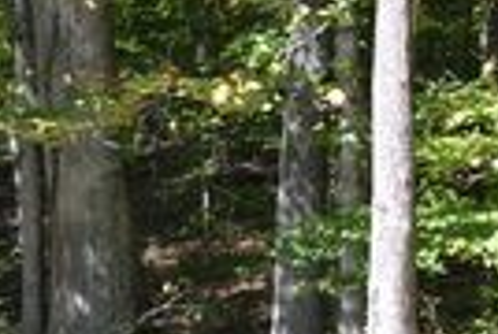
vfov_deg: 9.5
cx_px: 925
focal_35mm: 145
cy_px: 13
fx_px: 2010
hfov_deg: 12.7
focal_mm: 26
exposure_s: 1/125
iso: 160
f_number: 5.6
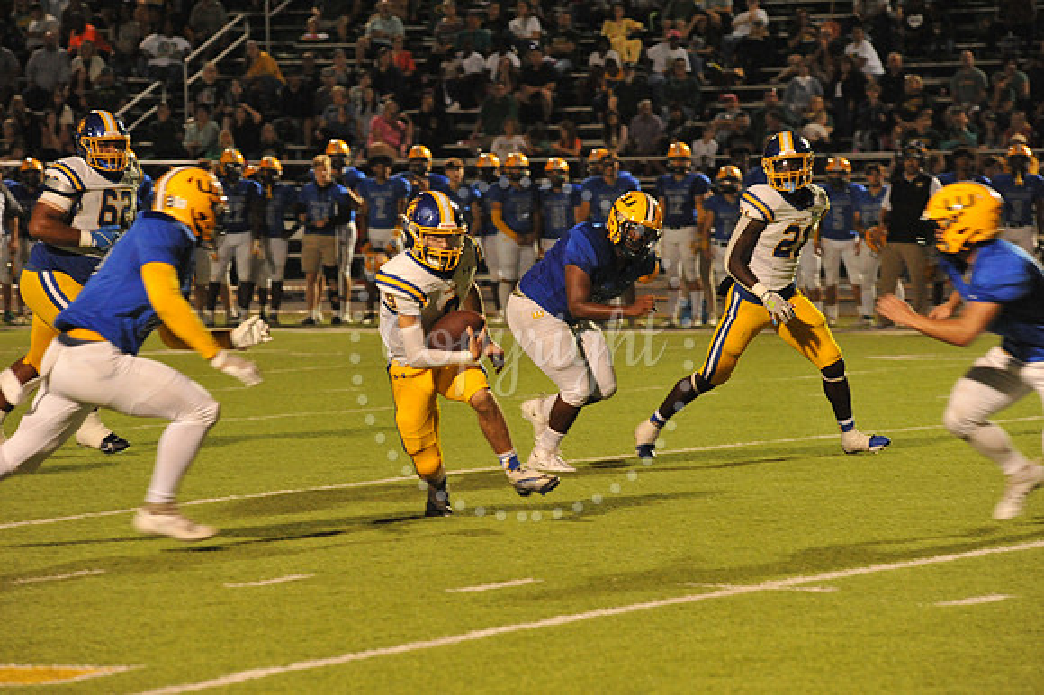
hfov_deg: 10.3
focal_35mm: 200
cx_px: 522
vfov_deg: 6.9
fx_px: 5796
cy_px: 348
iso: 6400
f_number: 6.3
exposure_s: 1/200
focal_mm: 200
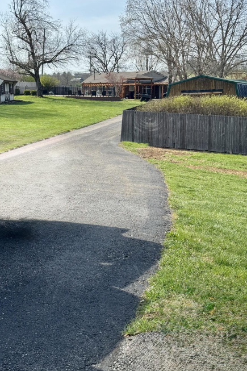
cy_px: 183
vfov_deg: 38.9
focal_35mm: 51
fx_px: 525
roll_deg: +0.1
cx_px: 110
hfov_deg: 26.5
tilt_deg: -9.5
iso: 64
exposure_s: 1/2717
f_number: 1.78
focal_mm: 6.76
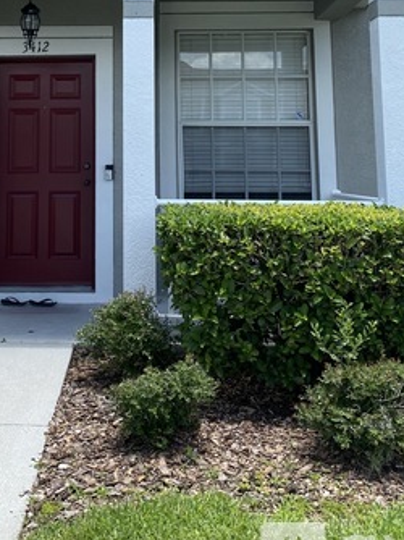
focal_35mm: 52
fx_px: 810
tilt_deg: +8.3
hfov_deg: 27.7
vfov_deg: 34.6
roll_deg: -0.5
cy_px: 48
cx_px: 118
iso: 32
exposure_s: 1/1565
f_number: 1.8
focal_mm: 4.25
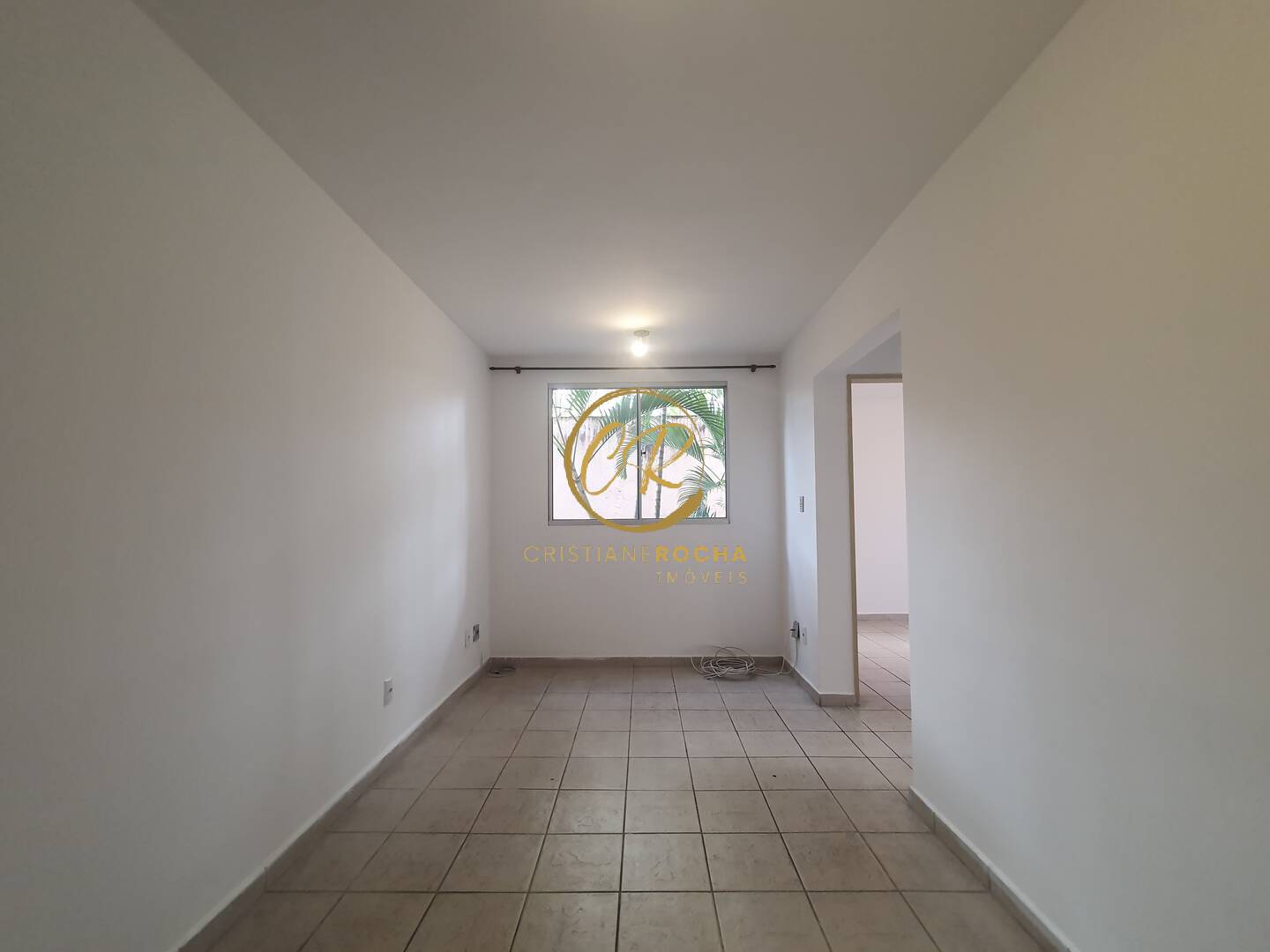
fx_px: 477
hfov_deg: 106.2
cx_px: 635
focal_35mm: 13
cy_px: 476
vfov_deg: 89.9
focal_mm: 1.8
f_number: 2.2
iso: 200
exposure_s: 1/60
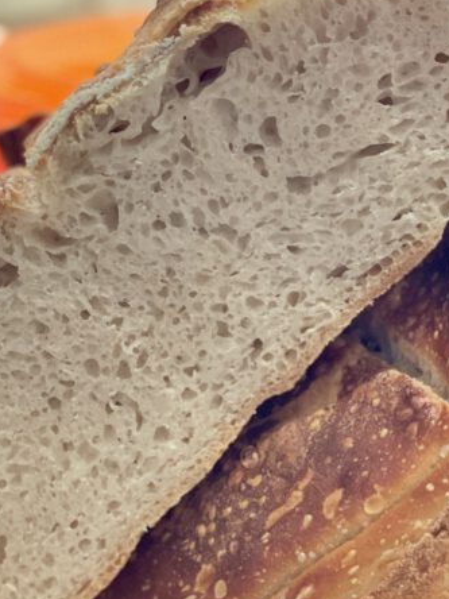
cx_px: 316
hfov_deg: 12.3
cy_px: 380
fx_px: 2075
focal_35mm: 120
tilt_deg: -22.0
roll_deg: +5.6
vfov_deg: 16.4
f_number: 2
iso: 320
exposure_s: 1/33
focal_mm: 6
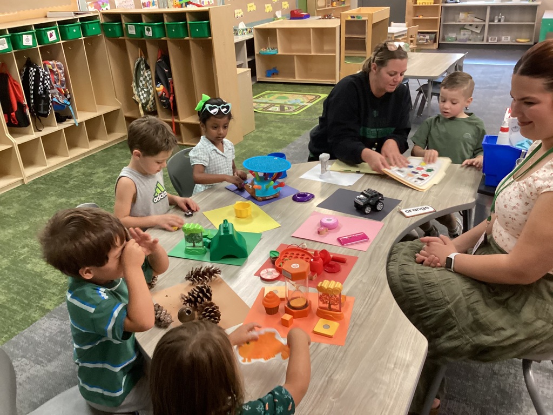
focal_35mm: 31
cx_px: 276
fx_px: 495
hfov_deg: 58.4
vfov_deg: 45.4
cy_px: 208
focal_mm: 3.3
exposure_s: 1/40
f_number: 2.4
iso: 320
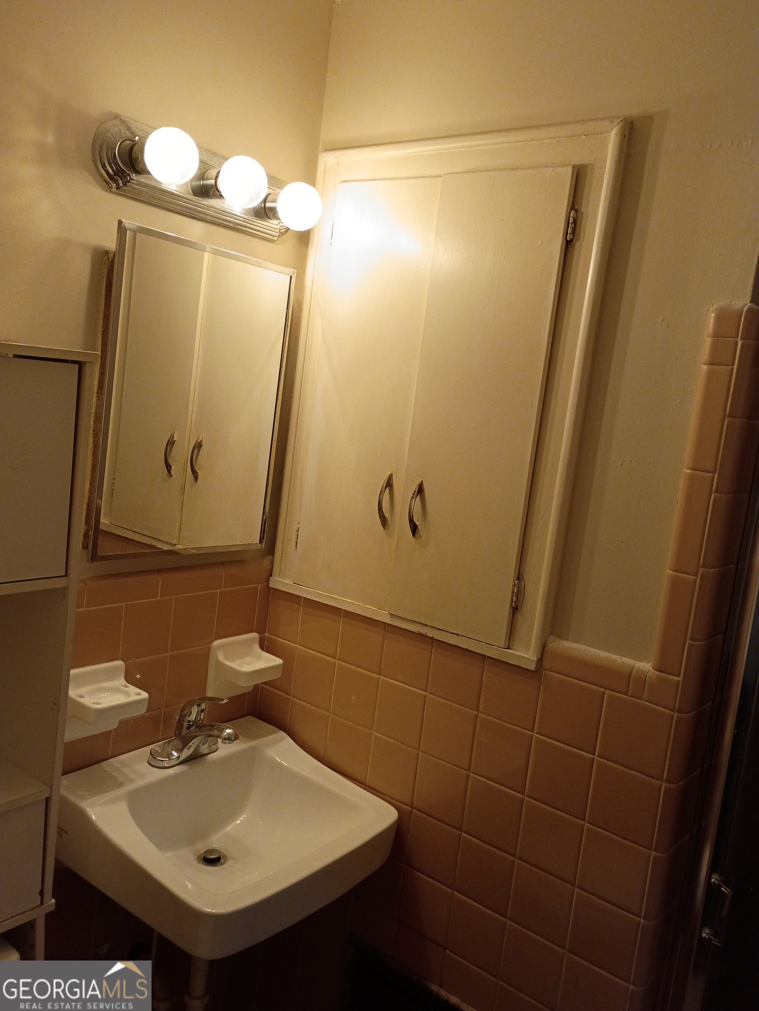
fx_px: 848
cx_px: 380
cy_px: 506
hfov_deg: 48.2
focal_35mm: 29
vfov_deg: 61.7
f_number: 1.8
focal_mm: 4.27
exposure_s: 1/60
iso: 254
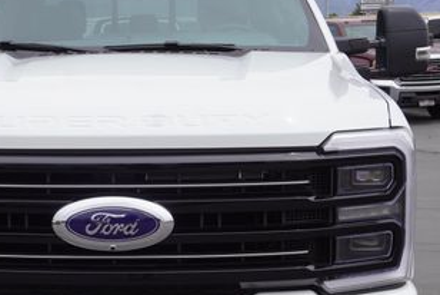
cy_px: 205
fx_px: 991
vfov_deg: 16.8
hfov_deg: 24.8
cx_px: 120
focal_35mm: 81
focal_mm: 26
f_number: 10
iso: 100
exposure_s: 1/125
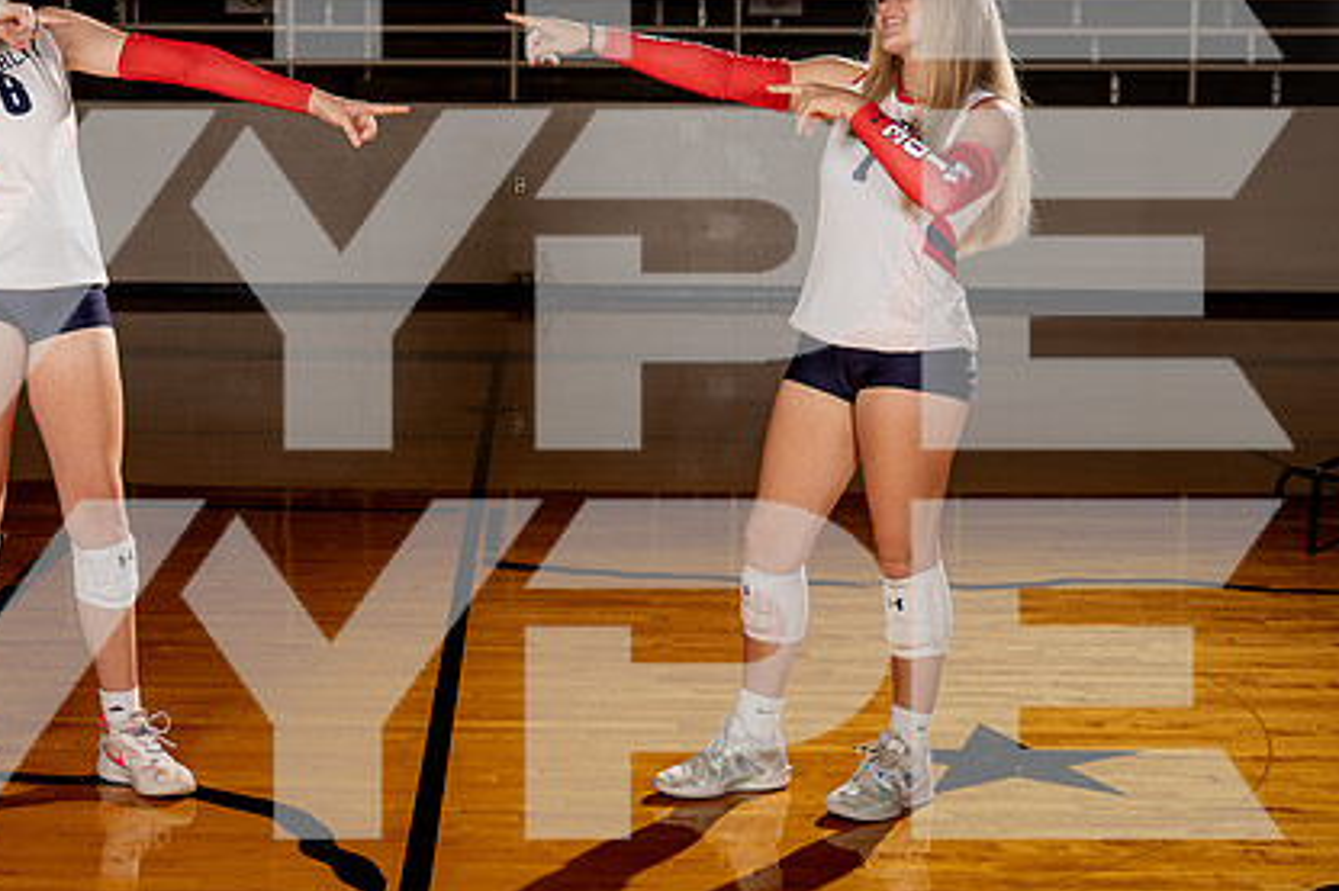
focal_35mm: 67
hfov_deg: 29.9
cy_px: 281
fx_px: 2491
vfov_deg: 20.2
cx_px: 473
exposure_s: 1/250
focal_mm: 48
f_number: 5.6
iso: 100
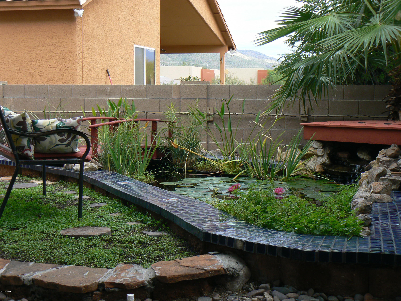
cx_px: 200
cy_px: 150
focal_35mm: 59
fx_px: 683
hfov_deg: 32.7
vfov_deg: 24.8
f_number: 5.6
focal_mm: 9.8
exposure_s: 1/200
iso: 80
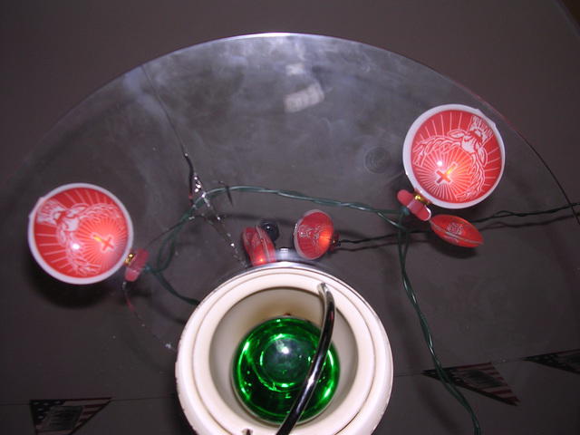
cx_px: 290
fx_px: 637
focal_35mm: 38
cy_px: 218
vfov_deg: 37.7
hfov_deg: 49.0
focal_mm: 5.8
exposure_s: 1/60.1
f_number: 2.8
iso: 100
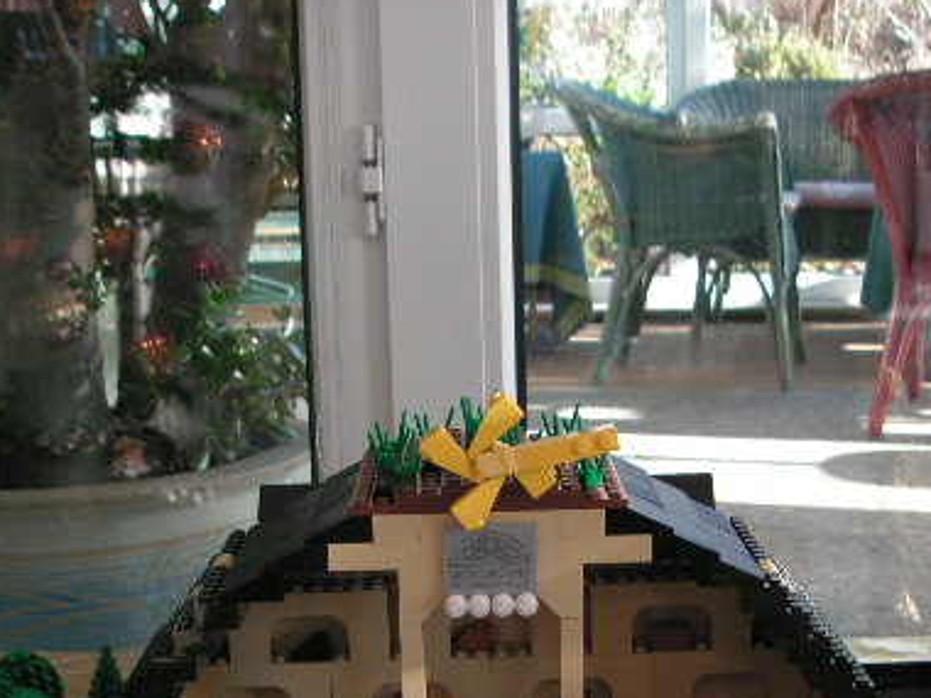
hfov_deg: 30.2
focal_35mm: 64
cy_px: 536
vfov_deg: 22.7
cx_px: 539
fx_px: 1721
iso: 100
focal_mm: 6.3
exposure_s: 1/45
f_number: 3.3
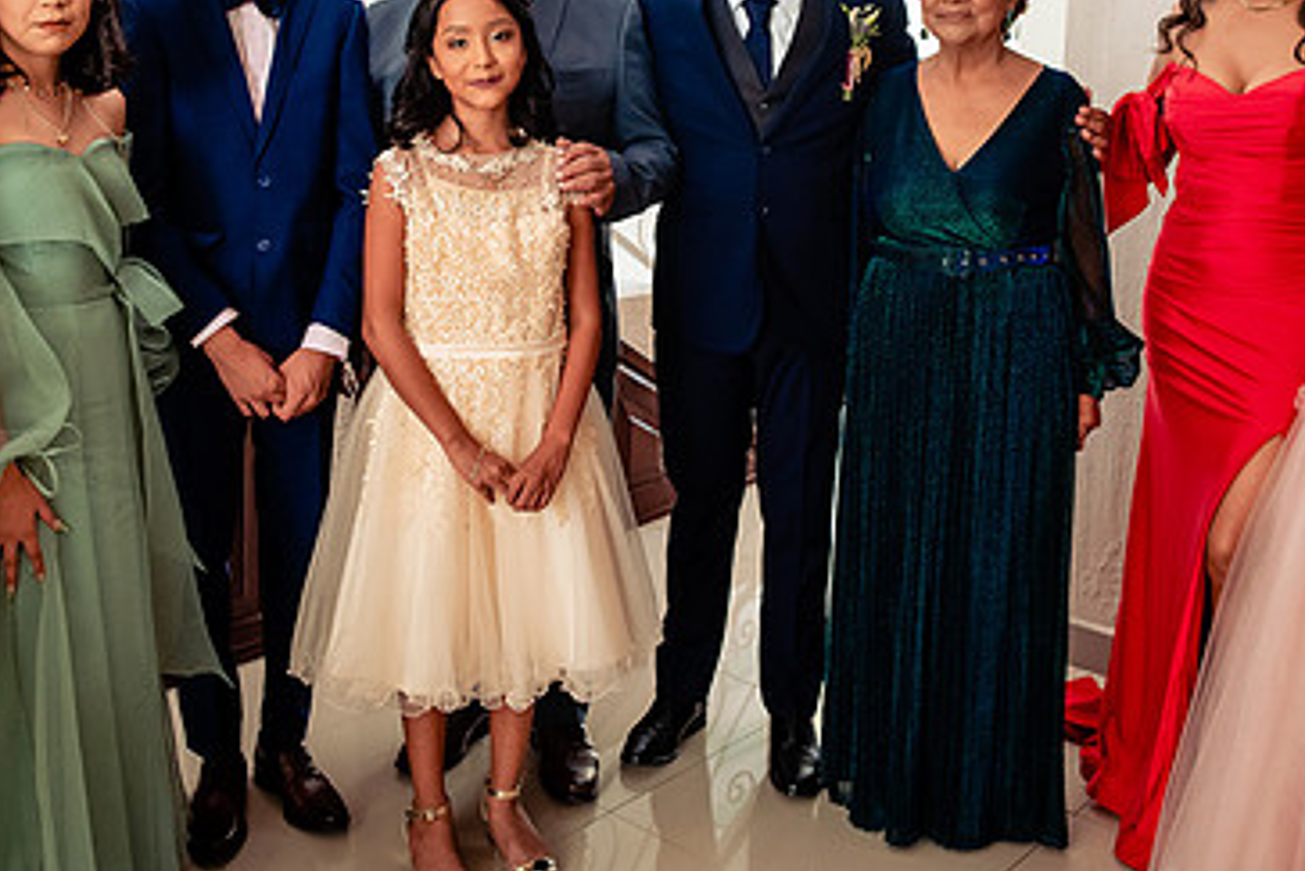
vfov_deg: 33.4
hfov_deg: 49.4
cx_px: 556
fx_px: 1414
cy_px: 199
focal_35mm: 39
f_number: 3.2
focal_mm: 24
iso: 1600
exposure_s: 1/80
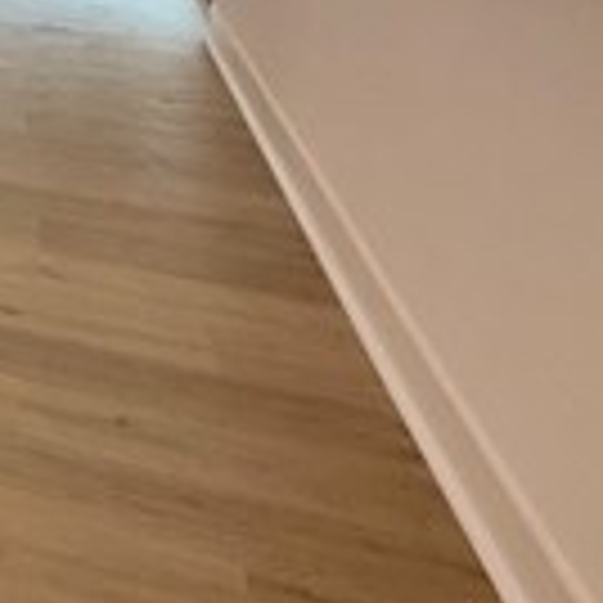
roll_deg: +1.7
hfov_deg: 17.4
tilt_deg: -3.3
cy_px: -261
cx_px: -688
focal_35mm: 59
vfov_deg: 24.0
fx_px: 1163
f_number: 2.2
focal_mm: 2.22
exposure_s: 1/120
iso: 64
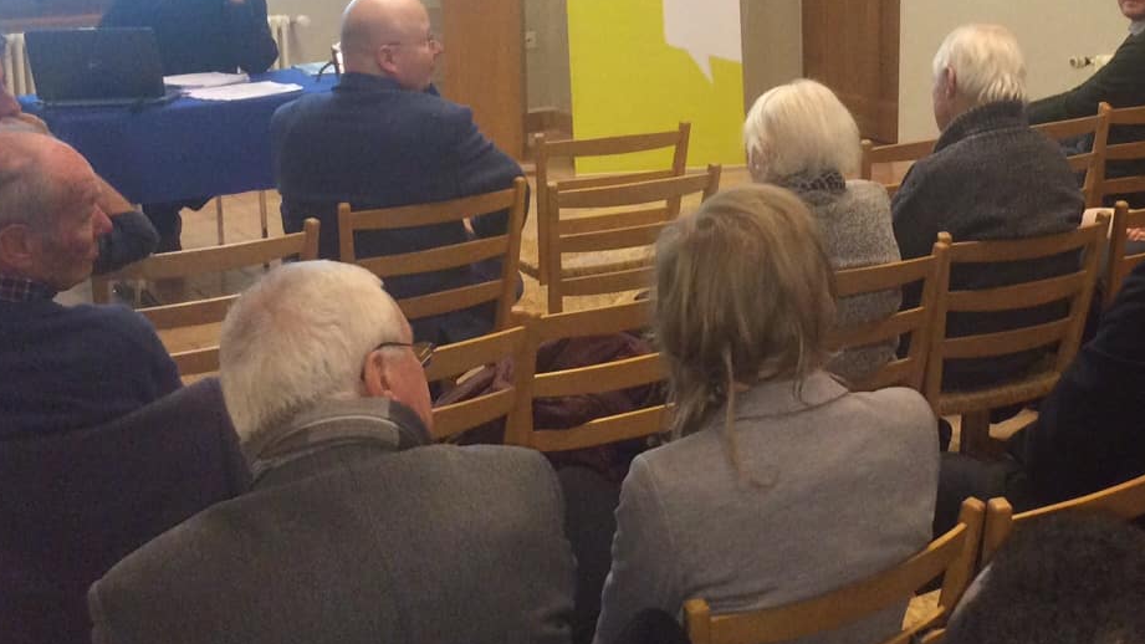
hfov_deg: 36.5
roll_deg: +0.2
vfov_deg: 21.2
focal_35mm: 56
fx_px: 1700
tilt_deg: -9.4
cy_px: 118
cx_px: 838
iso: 250
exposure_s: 1/33
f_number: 2.2
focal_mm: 4.15
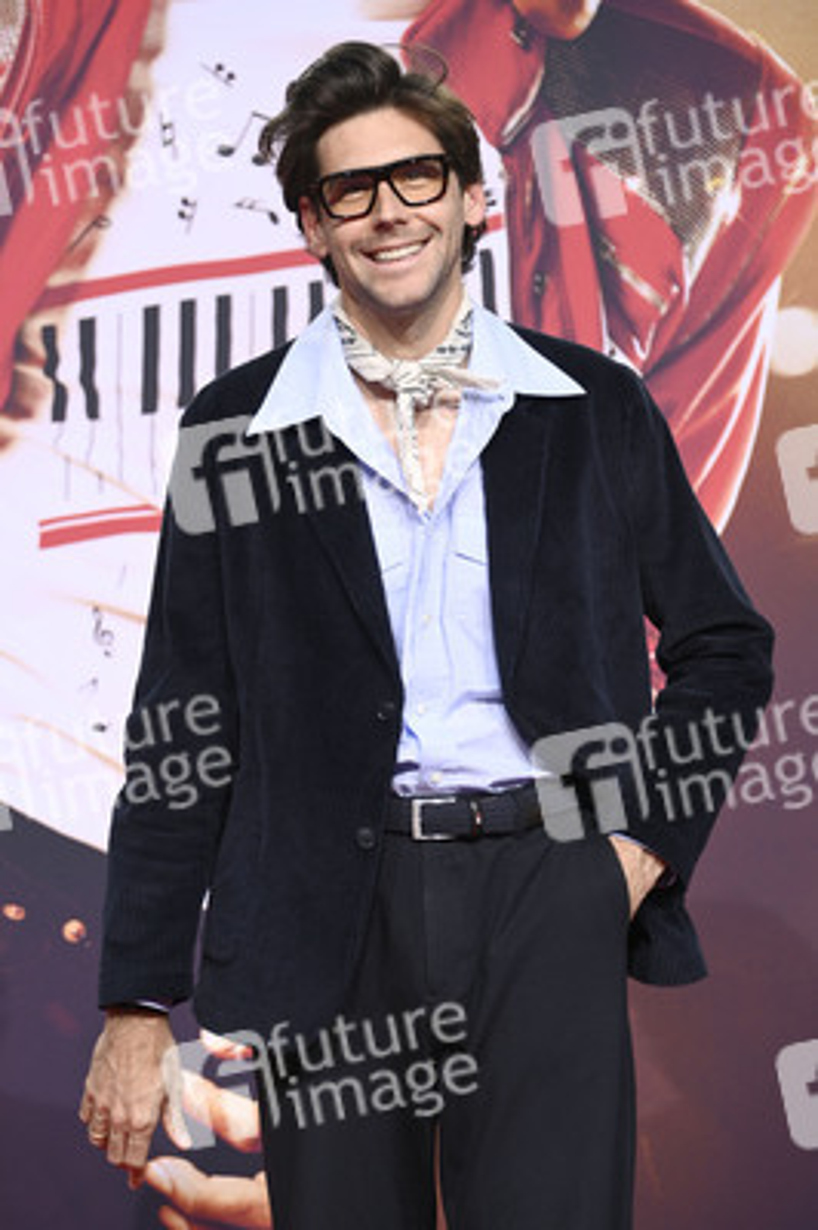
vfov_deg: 15.2
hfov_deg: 10.1
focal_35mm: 135
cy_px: 615
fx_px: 4609
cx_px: 409
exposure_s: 1/250
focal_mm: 135
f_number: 5.6
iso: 400
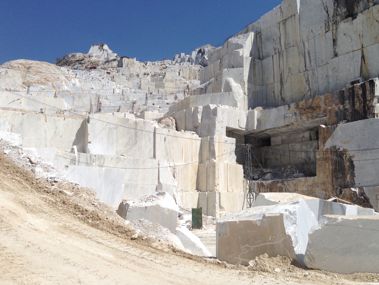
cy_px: 137
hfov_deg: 50.1
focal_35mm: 37
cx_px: 201
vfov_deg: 38.7
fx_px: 405
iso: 50
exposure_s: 1/3876
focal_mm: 4.13
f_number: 2.4
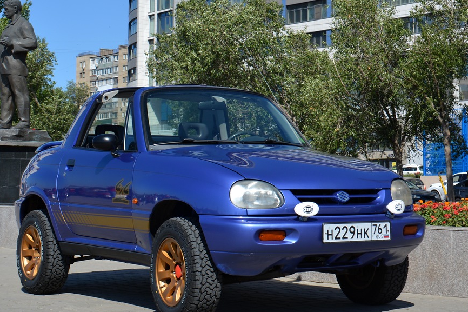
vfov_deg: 17.3
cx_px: 245
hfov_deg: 25.7
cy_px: 128
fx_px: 1027
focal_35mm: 79
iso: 100
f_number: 9
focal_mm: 38
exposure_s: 1/320
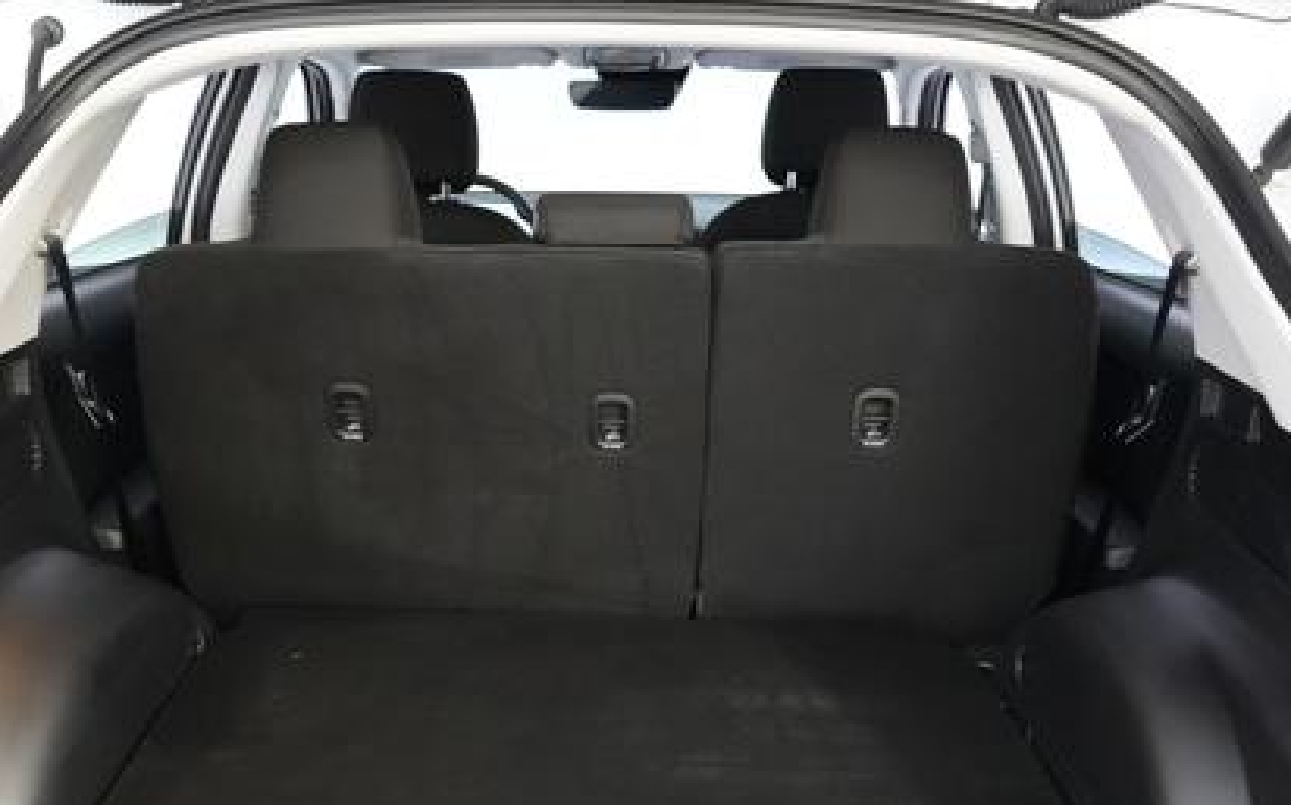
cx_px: 598
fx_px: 1336
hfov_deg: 51.5
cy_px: 661
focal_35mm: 38
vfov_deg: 32.5
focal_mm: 24
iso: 8000
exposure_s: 1/160
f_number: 2.8
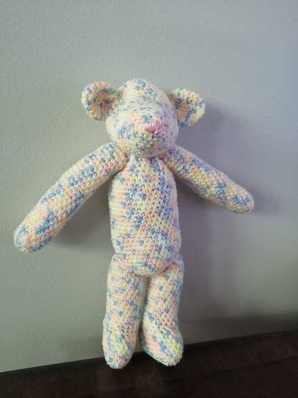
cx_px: 149
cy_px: 199
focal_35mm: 27
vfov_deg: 65.3
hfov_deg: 51.4
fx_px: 310
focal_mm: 3.62
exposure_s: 1/20
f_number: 1.8
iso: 500
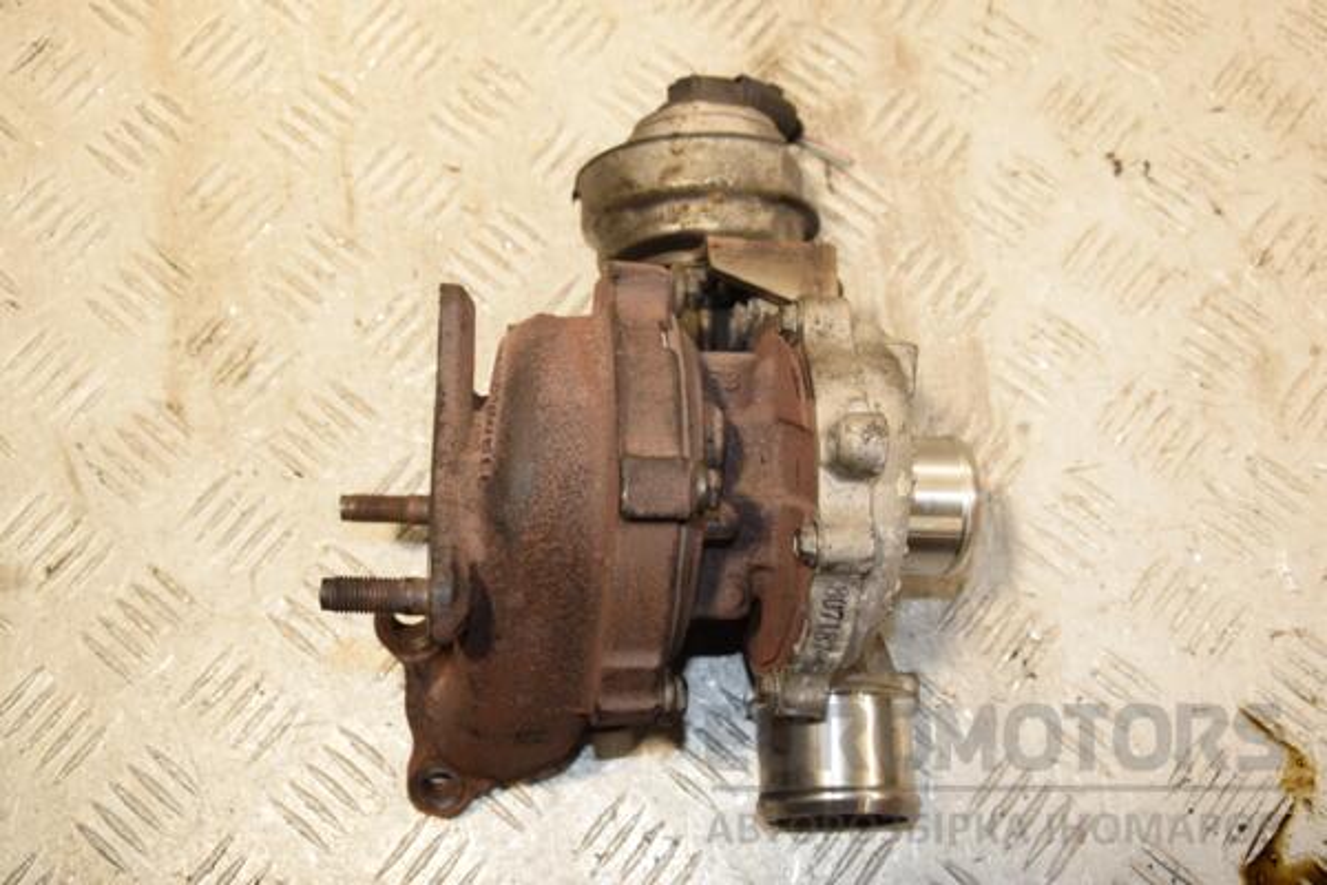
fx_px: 1659
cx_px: 664
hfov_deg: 43.6
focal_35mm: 45
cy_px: 442
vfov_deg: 29.9
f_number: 6.3
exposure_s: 1/200
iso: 800
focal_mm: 30
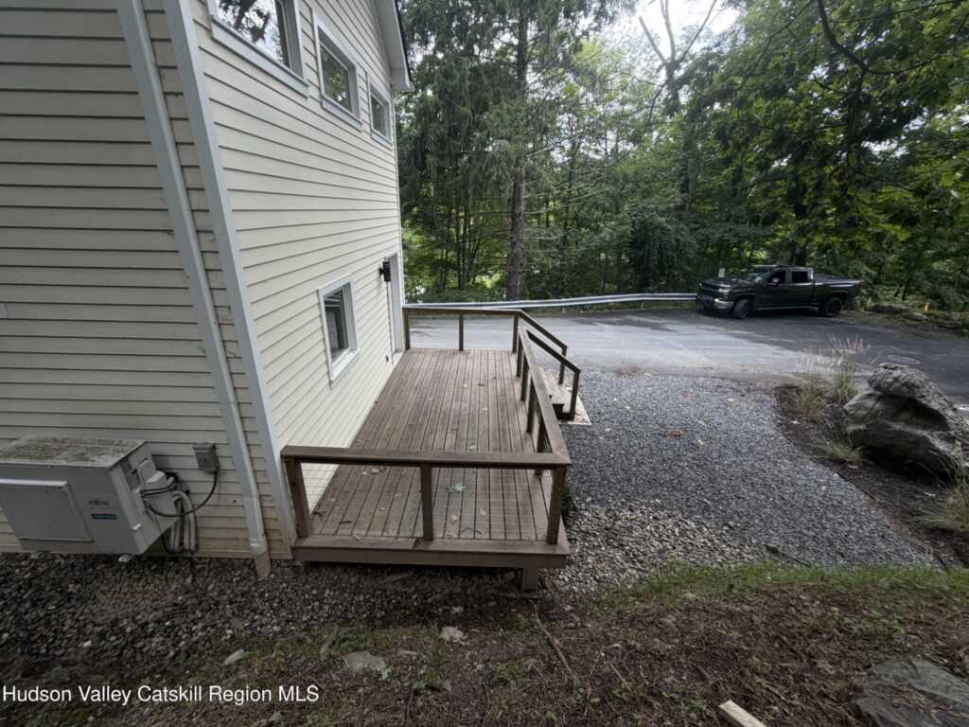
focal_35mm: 14
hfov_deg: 102.1
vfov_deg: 85.7
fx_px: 392
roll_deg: +2.1
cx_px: 484
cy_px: 364
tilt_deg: -21.6
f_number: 2.2
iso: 50
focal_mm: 2.22
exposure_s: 1/121
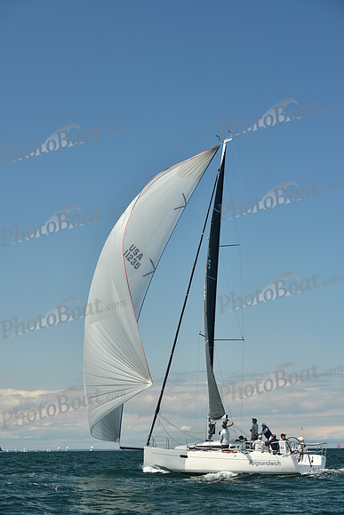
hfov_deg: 17.5
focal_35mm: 78
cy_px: 258
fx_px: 1117
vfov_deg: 26.0
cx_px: 172
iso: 320
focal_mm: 78
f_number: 7.1
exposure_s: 1/640
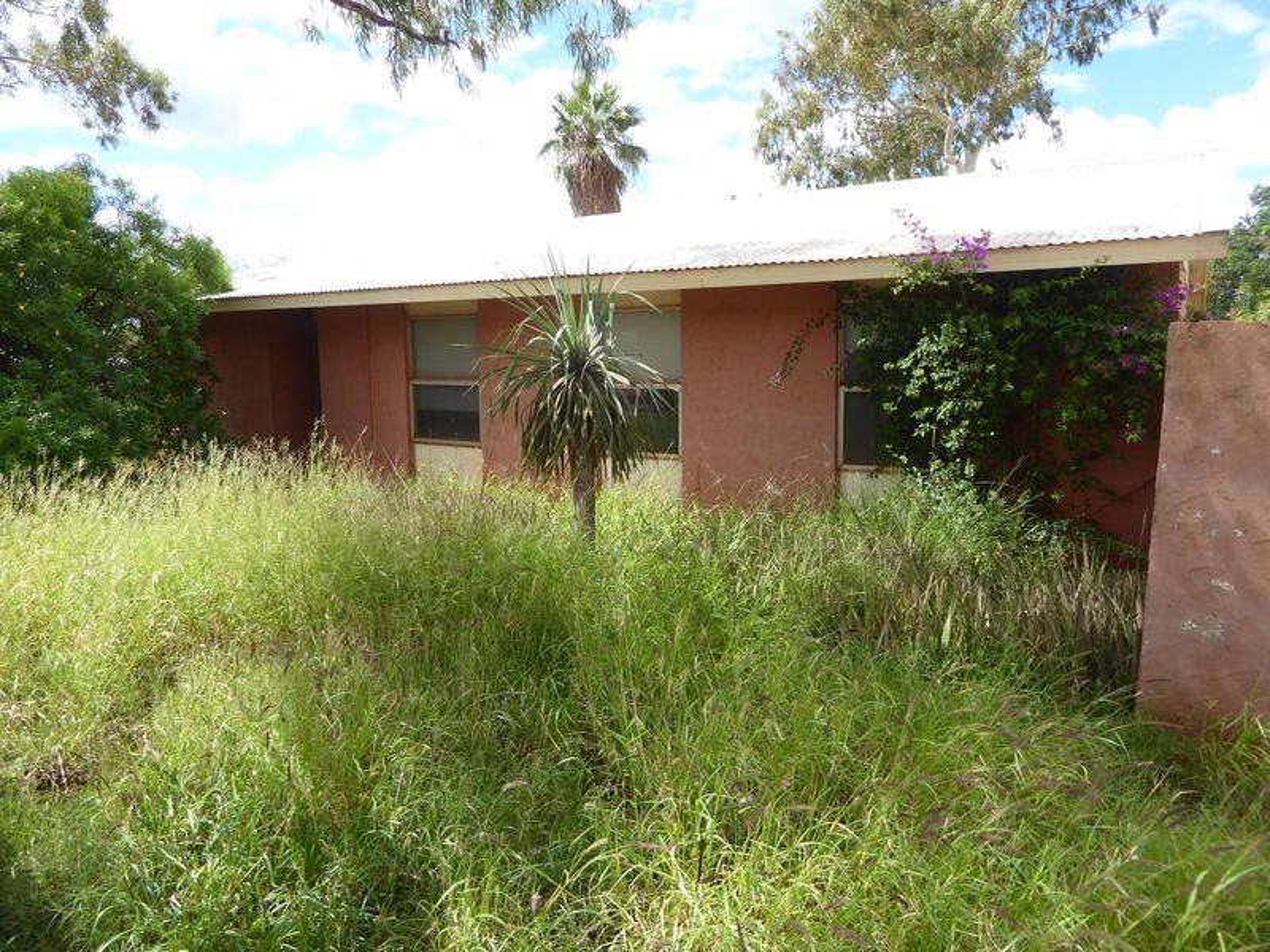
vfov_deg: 54.9
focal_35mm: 25
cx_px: 635
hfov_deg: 69.4
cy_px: 476
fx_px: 917
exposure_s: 1/400
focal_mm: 4.3
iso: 80
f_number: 3.3
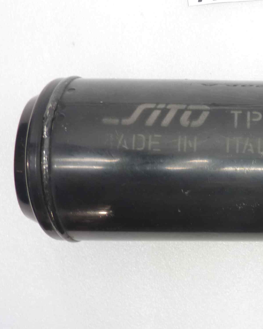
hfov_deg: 33.5
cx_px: 243
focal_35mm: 42
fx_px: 409
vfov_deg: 43.8
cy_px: 177
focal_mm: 4.1
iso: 125
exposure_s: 1/8
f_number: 3.3
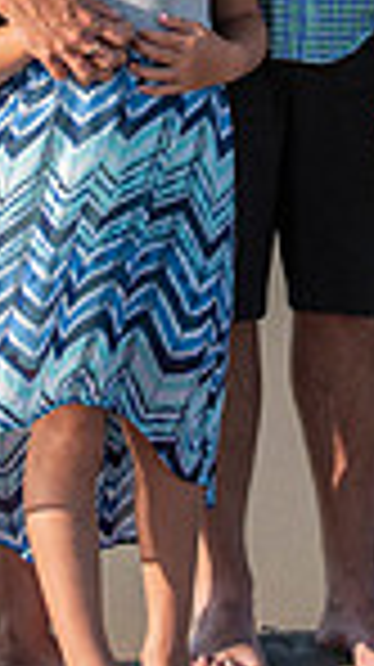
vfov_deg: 7.5
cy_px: -153
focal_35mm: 286
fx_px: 5054
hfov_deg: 4.2
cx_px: 243
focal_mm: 90
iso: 250
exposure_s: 1/3200
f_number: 3.5
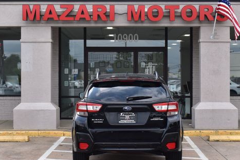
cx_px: 127
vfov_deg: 21.3
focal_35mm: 64
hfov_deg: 31.6
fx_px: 424
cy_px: 82
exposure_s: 1/250
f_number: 10
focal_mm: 31
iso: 400
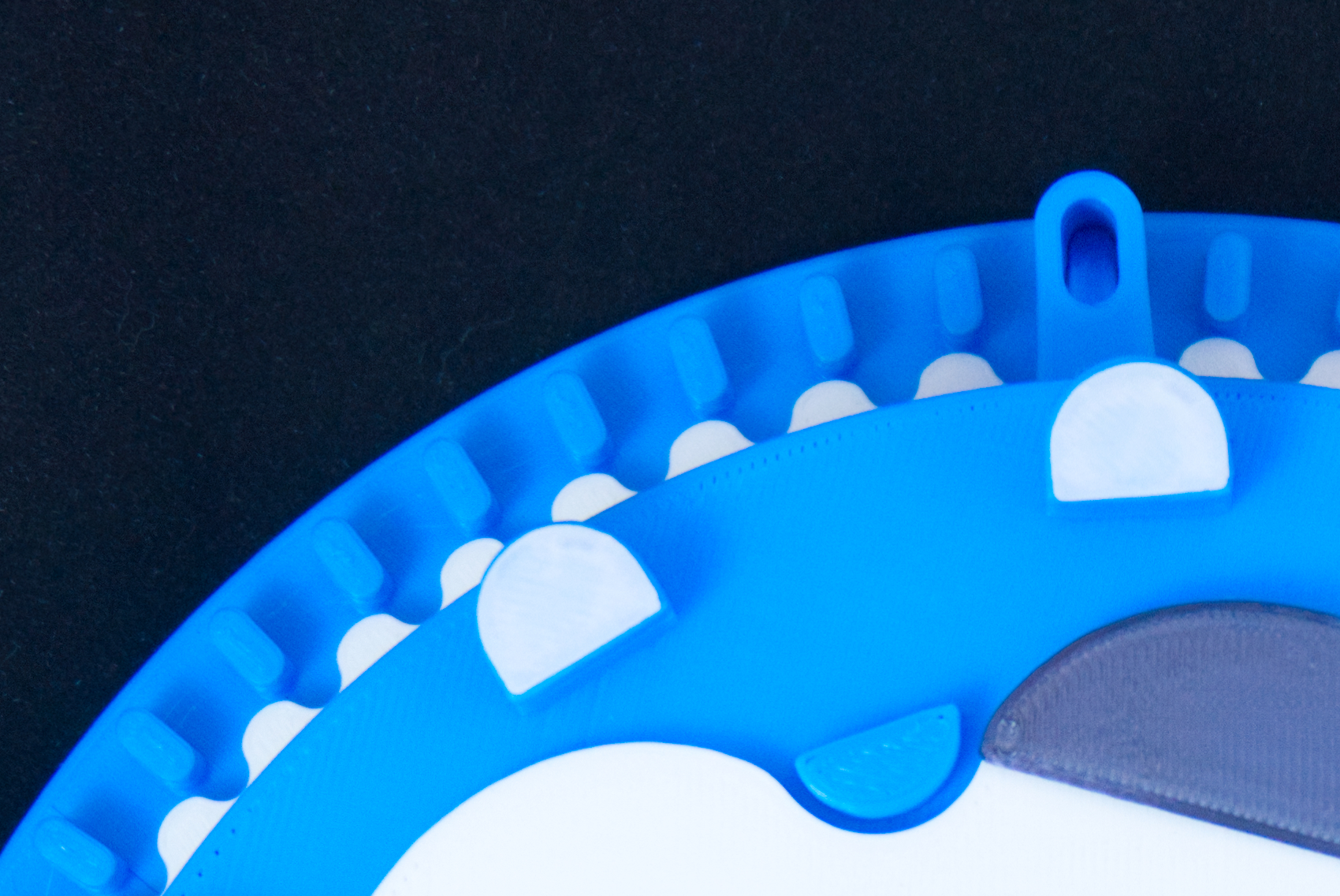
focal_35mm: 165
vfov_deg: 8.1
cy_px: 1576
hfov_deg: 12.4
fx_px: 6137
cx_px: 1163
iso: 800
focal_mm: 31
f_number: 5
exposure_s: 1/60
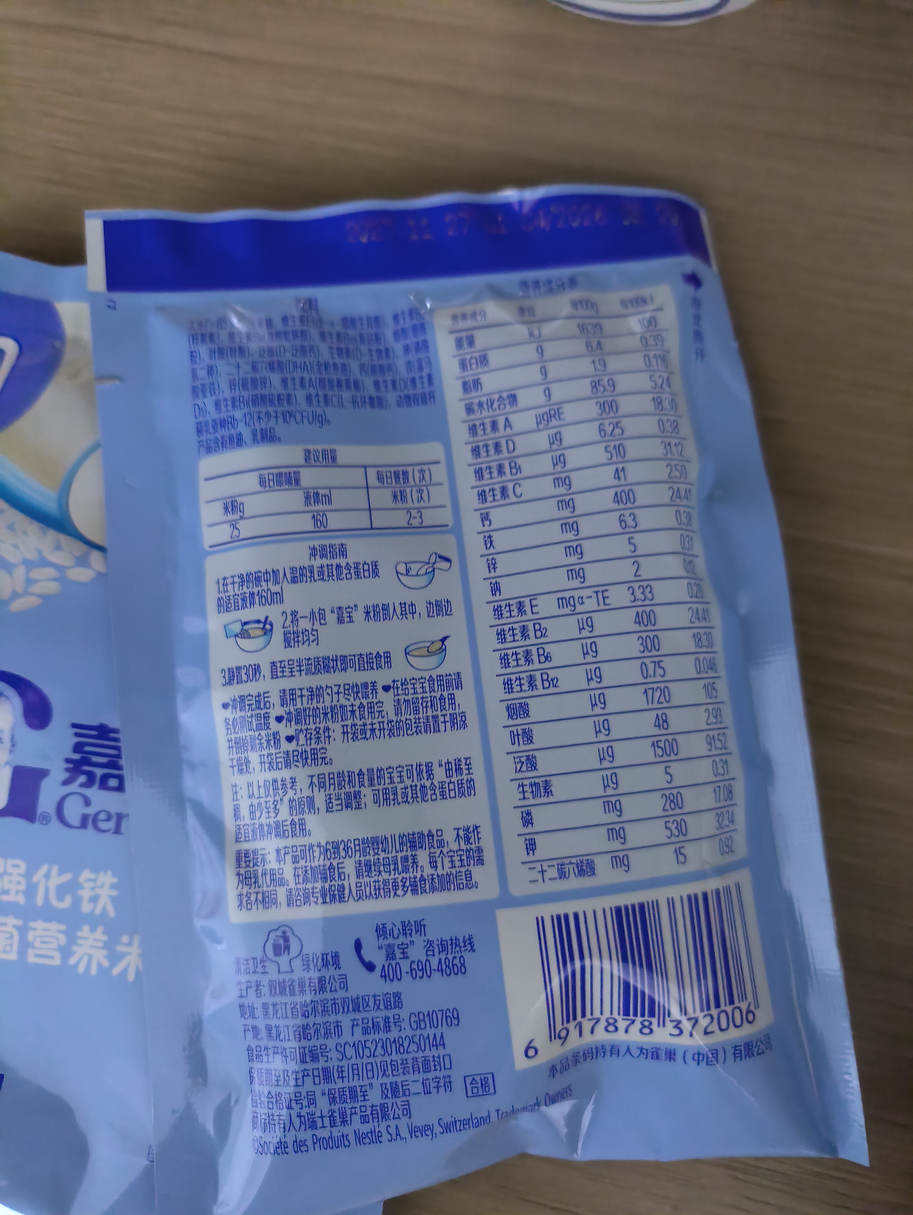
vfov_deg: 73.9
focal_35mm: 23
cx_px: 456
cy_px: 608
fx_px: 808
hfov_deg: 58.9
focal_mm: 4.69
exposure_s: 1/20
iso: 3129
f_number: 1.79
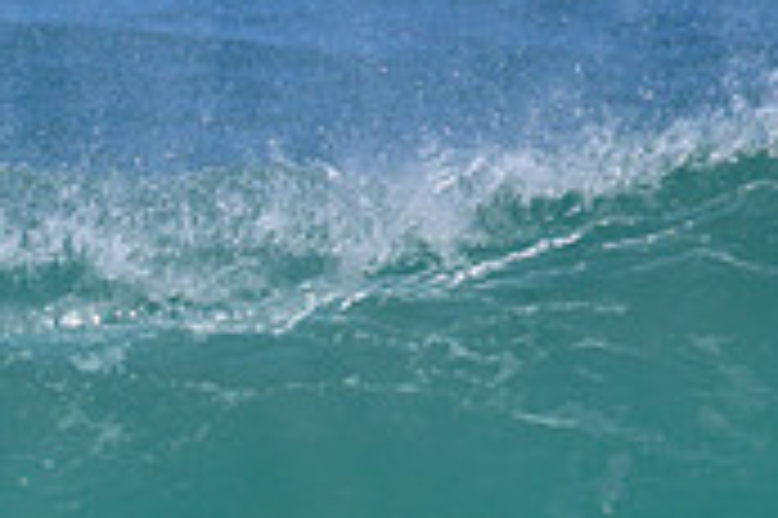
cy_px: 586
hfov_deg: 0.7
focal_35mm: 3047
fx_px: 65785
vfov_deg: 0.5
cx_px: -319
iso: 560
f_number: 11
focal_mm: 800
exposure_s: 1/2000
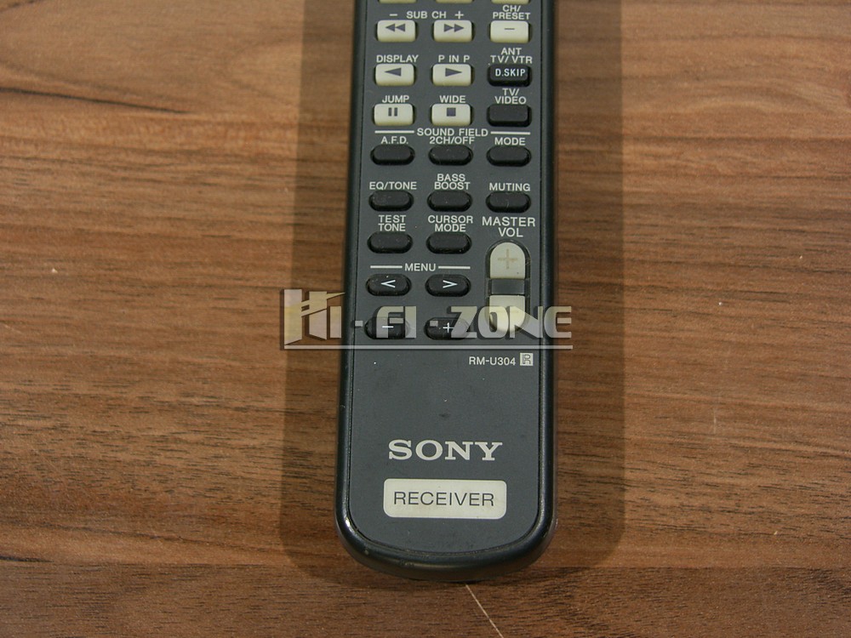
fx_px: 1598
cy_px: 319
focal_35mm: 65
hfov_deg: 29.8
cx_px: 426
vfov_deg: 22.6
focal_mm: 16.7
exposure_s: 1/60
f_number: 2.8
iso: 50
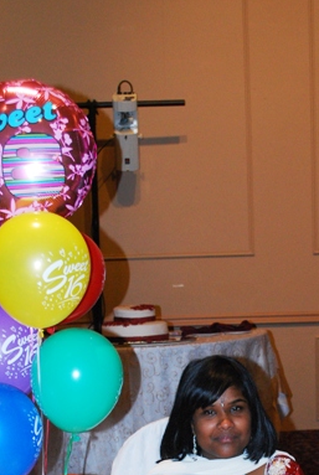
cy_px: 416
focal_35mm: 76
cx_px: 238
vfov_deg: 25.9
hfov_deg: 17.9
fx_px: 1006
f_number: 5
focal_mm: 26
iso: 800
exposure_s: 1/60
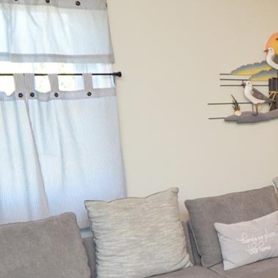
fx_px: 582
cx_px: 392
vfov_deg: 26.5
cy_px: 215
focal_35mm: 64
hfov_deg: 22.9
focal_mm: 12
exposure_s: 1/60
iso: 400
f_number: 4
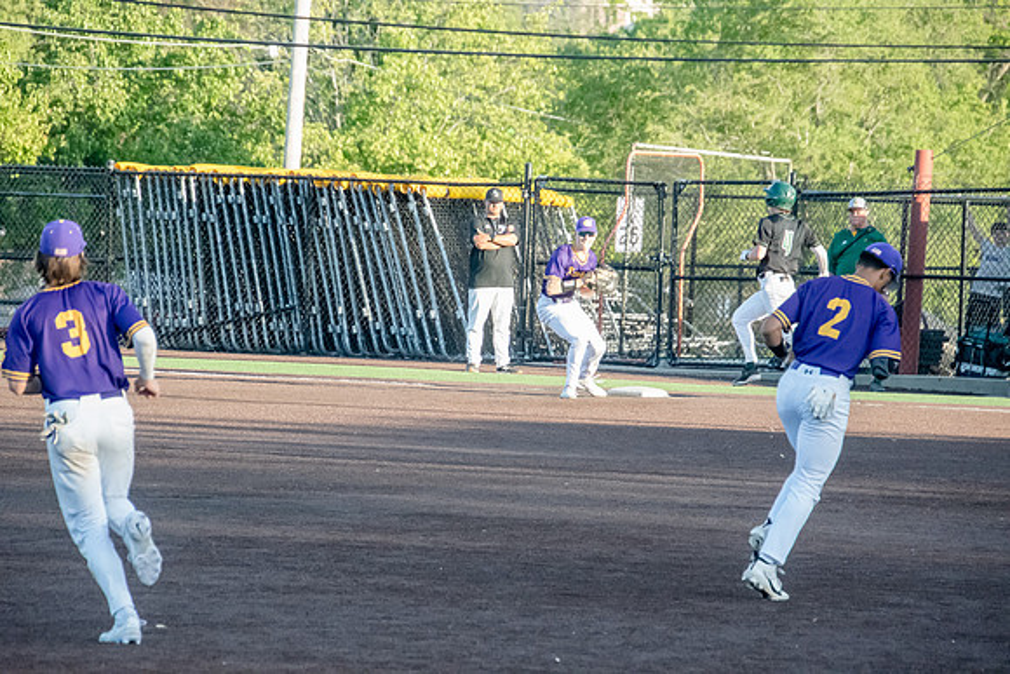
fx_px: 7787
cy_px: 337
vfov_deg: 5.0
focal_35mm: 278
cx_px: 505
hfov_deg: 7.4
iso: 5000
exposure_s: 1/2000
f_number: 5.6
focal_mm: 185
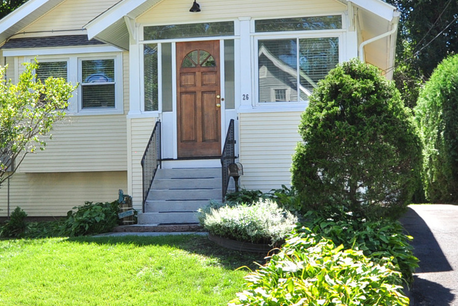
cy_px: 107
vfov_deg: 30.3
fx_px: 560
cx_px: 172
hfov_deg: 44.1
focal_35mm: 44
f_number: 8
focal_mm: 20
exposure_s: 1/160
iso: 250
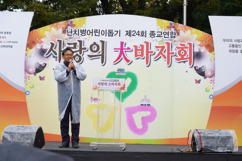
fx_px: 477
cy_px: 80
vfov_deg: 19.2
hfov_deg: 28.5
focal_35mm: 71
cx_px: 121
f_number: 4.5
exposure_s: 1/125
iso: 200
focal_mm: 71
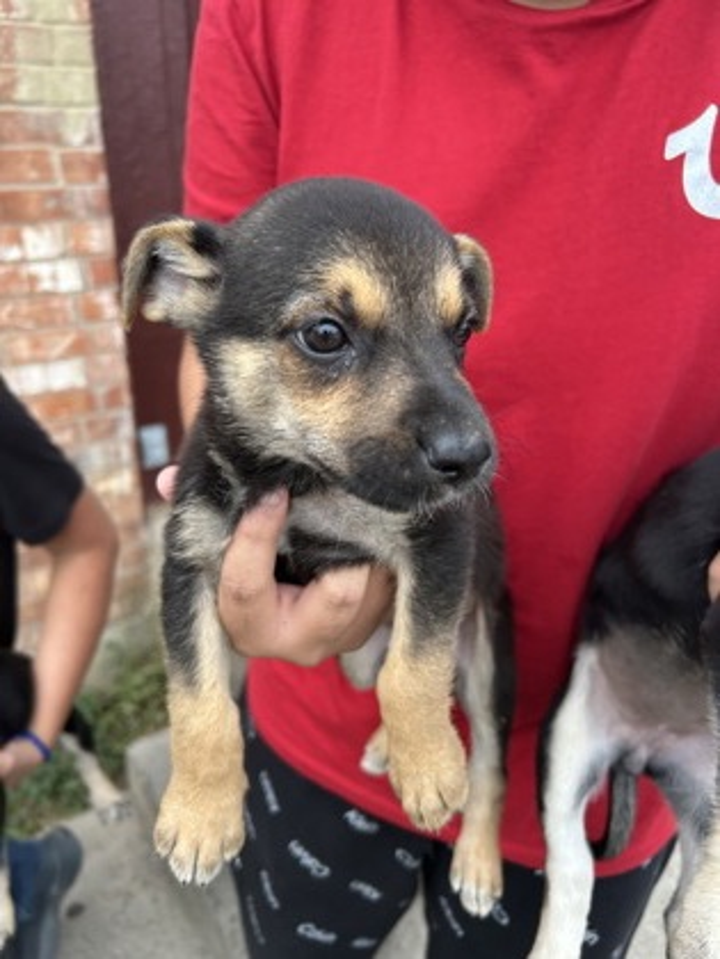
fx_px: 721
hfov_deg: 53.1
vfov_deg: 67.3
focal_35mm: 26
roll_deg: -0.9
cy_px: 480
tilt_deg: -25.2
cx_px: 360
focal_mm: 5.7
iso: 50
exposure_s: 1/411
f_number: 1.5
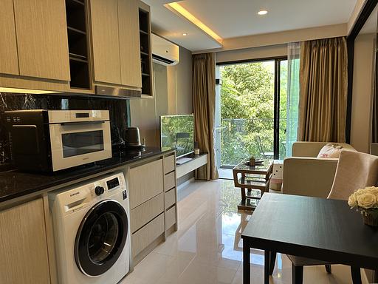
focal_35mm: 24
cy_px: 142
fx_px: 262
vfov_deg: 56.8
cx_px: 189
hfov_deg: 71.6
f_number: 1.78
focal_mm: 6.86
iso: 125
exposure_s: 1/121
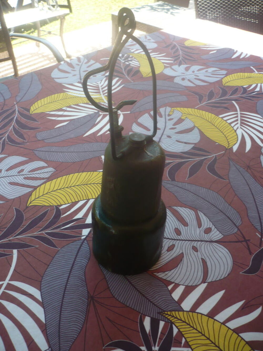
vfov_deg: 52.6
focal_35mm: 35
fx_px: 354
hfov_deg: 40.7
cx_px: 132
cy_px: 176
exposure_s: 1/125
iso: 100
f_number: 2.8
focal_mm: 5.8
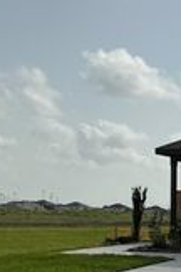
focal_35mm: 93
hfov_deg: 13.6
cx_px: 293
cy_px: 233
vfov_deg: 21.5
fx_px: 701
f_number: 1.8
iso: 25
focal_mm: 3
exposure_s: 1/5814
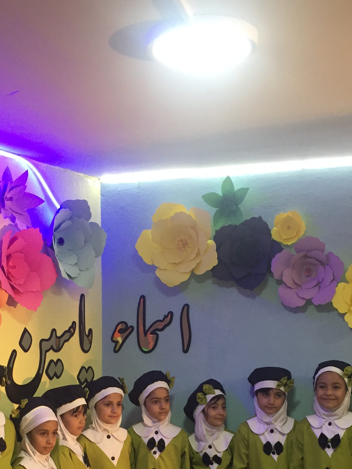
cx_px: 144
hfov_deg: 26.5
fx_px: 746
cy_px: 392
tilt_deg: -5.0
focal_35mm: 55
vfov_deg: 33.6
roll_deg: +2.0
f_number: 2.2
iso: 64
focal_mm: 4.15
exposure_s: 1/33
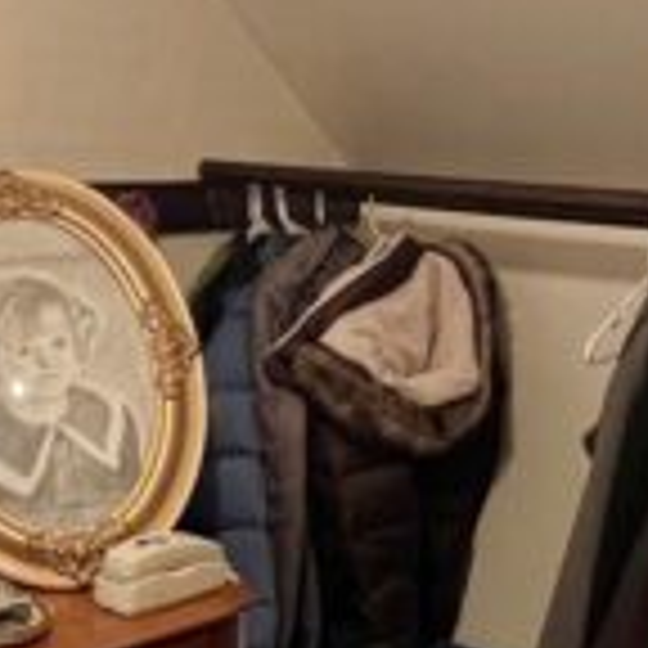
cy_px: 405
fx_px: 1355
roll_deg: -0.6
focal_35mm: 64
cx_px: -32
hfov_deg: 25.3
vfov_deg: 26.8
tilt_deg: -10.0
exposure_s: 1/60
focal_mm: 1.57
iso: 500
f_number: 1.8
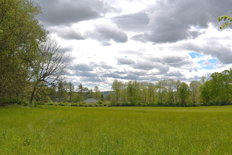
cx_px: 116
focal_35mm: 45
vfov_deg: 29.9
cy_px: 78
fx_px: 290
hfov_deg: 43.6
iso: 100
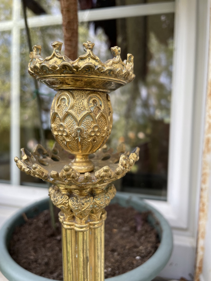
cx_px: 106
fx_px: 211
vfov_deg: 67.3
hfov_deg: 53.1
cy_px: 140
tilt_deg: -8.1
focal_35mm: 26
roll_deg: +0.4
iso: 32
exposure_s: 1/126
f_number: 1.6
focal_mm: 4.2
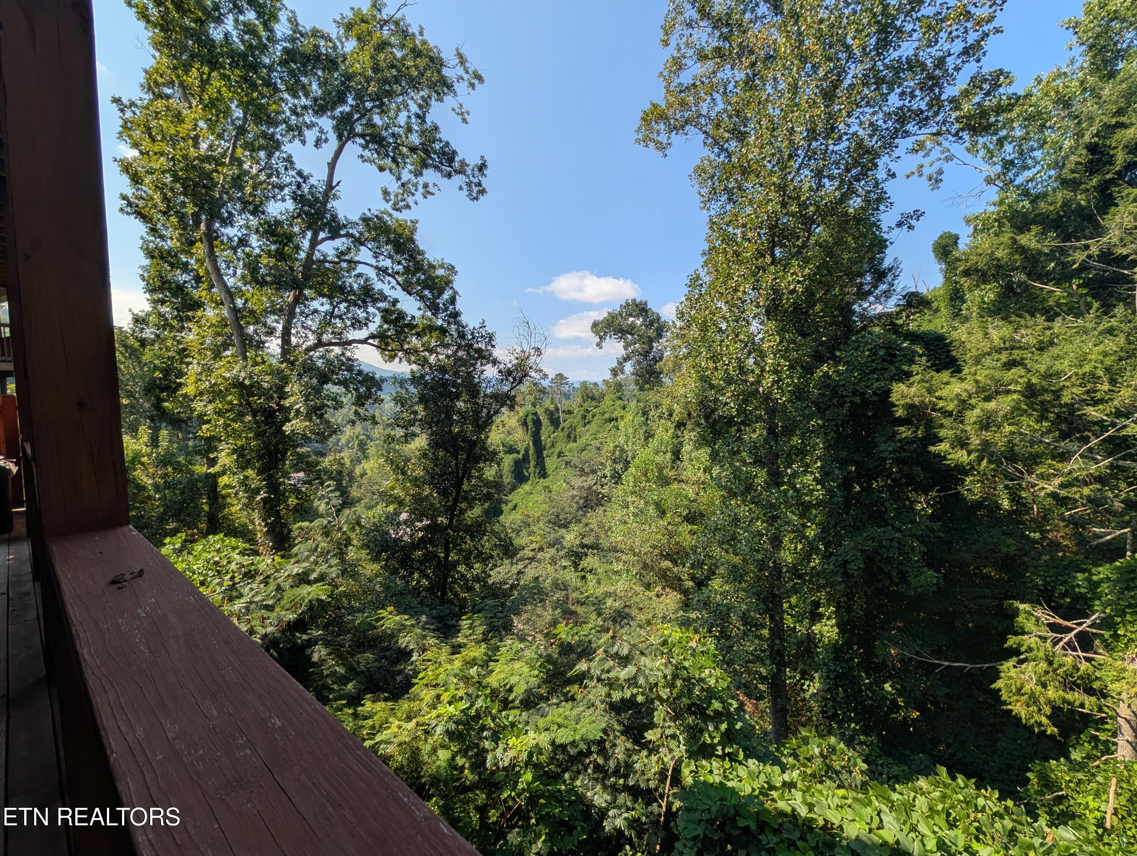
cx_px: 568
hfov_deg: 110.5
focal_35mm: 12
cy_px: 428
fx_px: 395
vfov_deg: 94.6
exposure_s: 1/2342
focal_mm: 2.02
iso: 50
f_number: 1.7
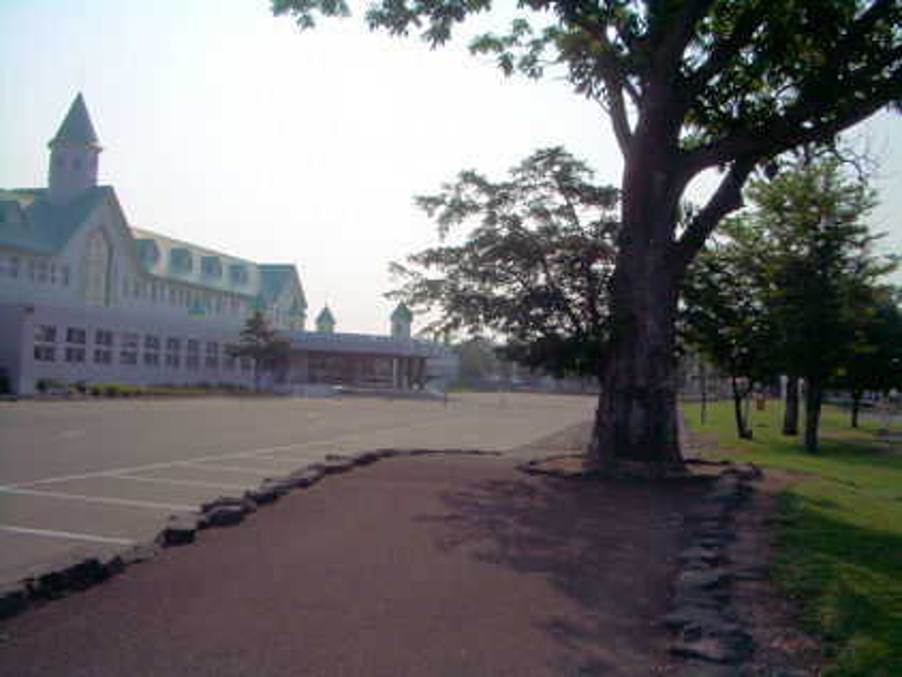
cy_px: 338
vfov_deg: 40.7
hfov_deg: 52.6
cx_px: 451
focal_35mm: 35
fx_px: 913
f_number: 4.3
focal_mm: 5.8
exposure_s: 1/2000
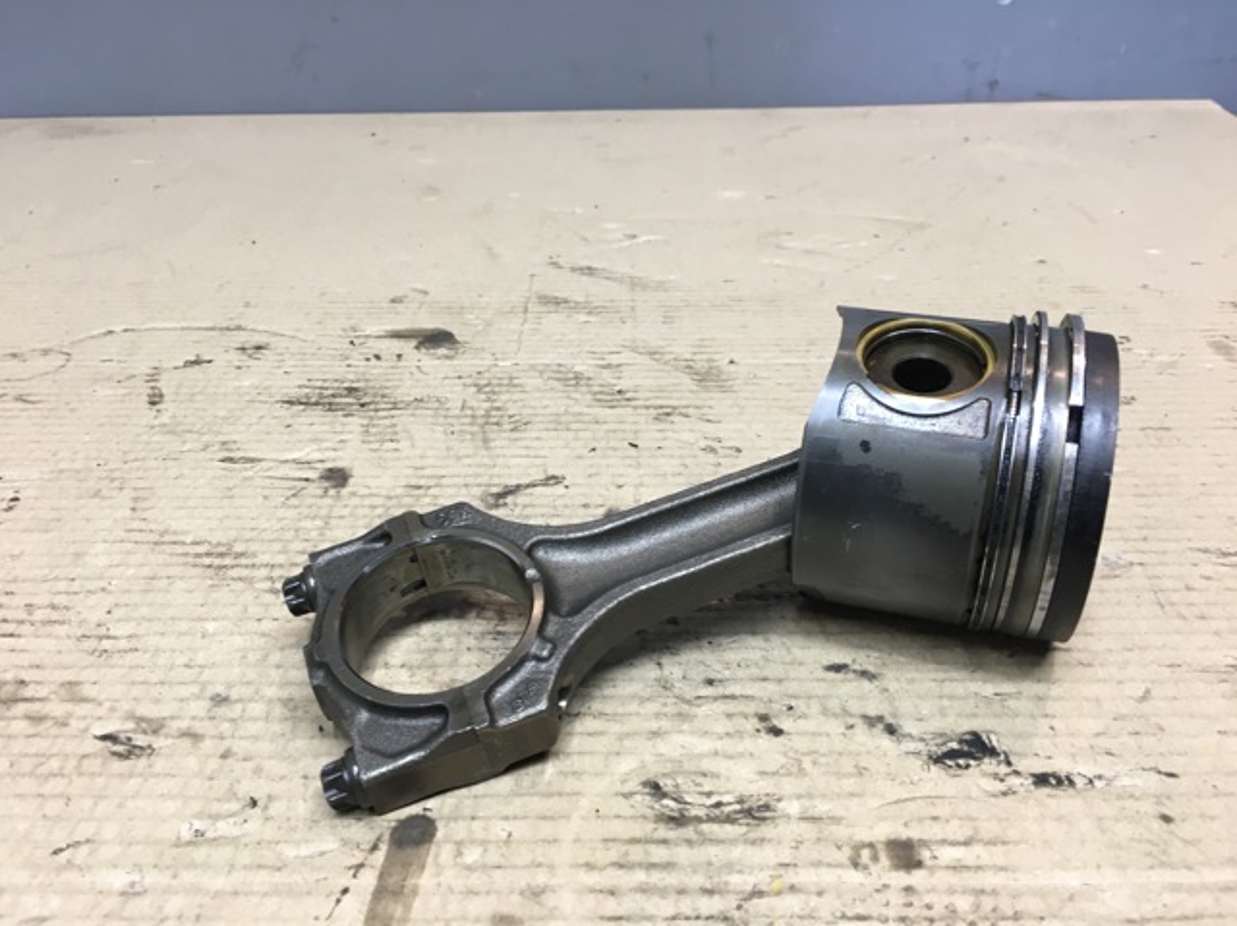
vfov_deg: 48.2
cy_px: 463
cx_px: 618
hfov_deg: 61.7
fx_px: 1036
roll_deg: -0.6
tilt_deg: -29.1
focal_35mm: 29
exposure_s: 1/33
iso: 64
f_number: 2.2
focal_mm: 4.15
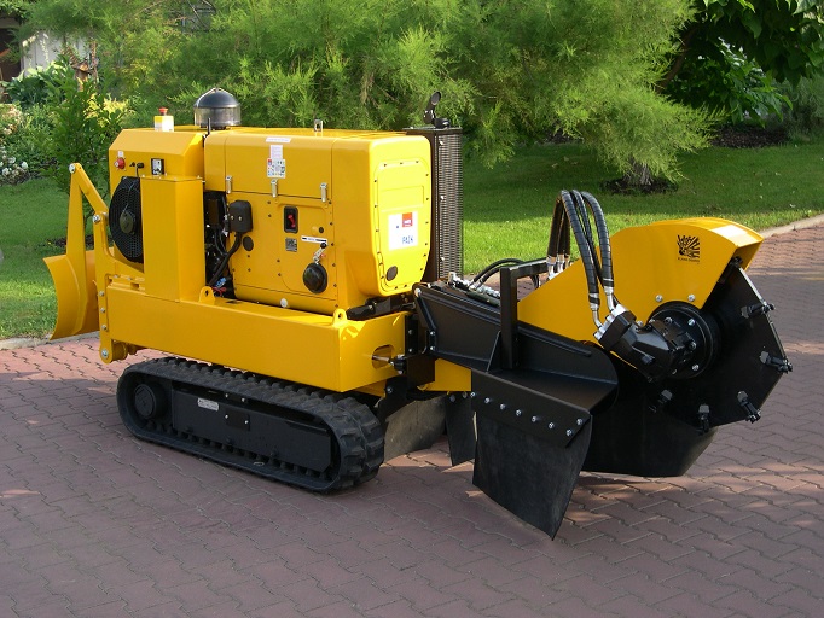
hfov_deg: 36.8
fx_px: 1238
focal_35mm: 52
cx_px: 412
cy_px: 309
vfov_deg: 28.0
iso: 100
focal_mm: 11.1
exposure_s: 1/217
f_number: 3.2
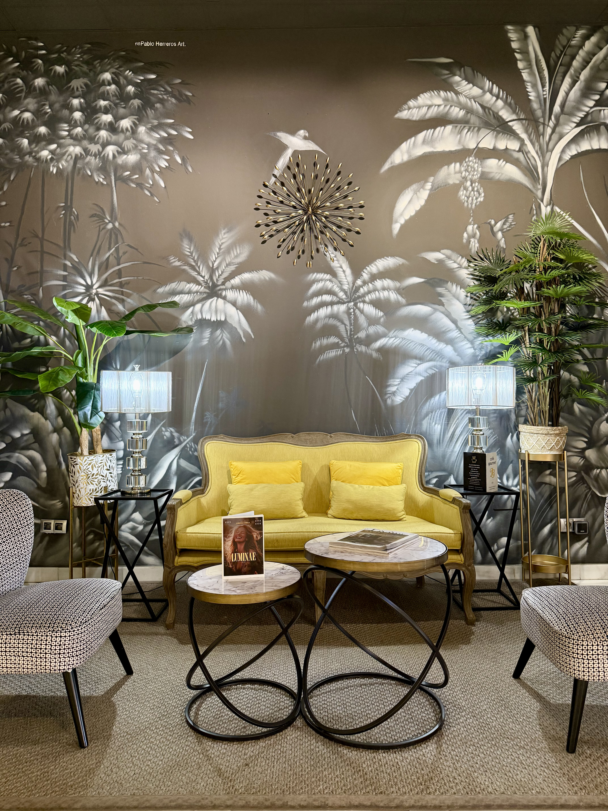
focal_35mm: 24
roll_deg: +0.0
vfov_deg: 71.6
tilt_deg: +1.3
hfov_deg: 56.8
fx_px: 562
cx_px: 304
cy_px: 406
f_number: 1.78
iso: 250
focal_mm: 6.76
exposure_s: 1/50
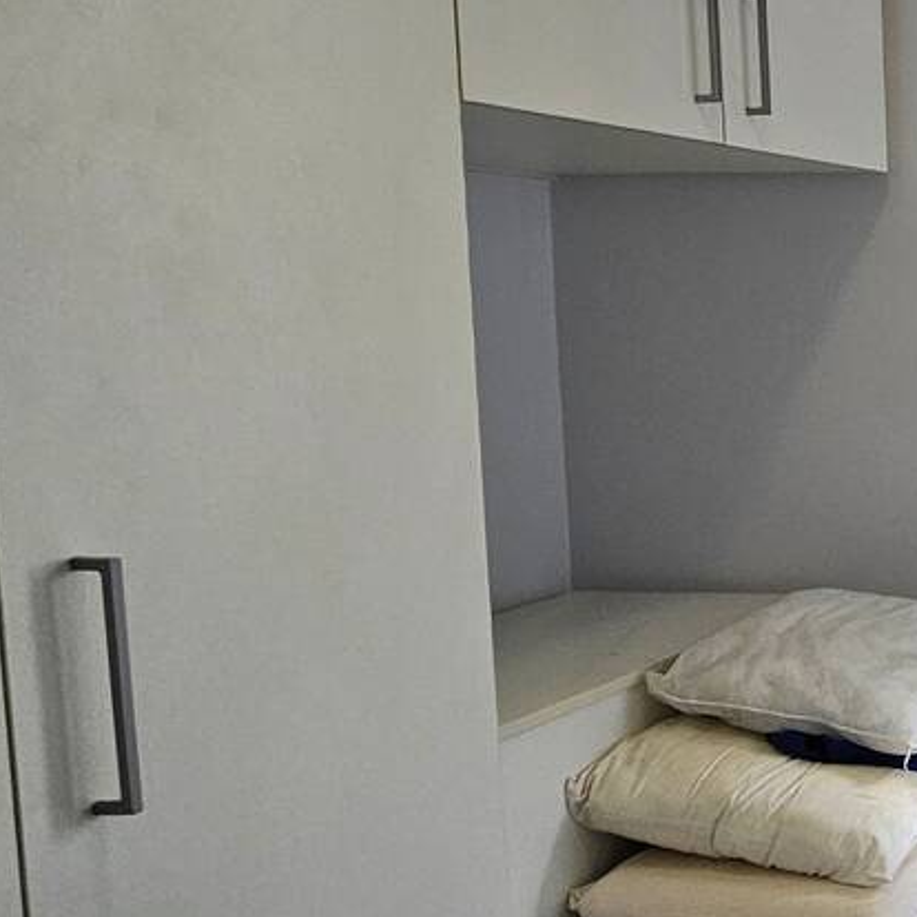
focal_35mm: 40
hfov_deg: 25.2
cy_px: 399
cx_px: 1513
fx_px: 1199
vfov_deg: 41.8
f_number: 2.2
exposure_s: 1/60.2
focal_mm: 2.2
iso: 125
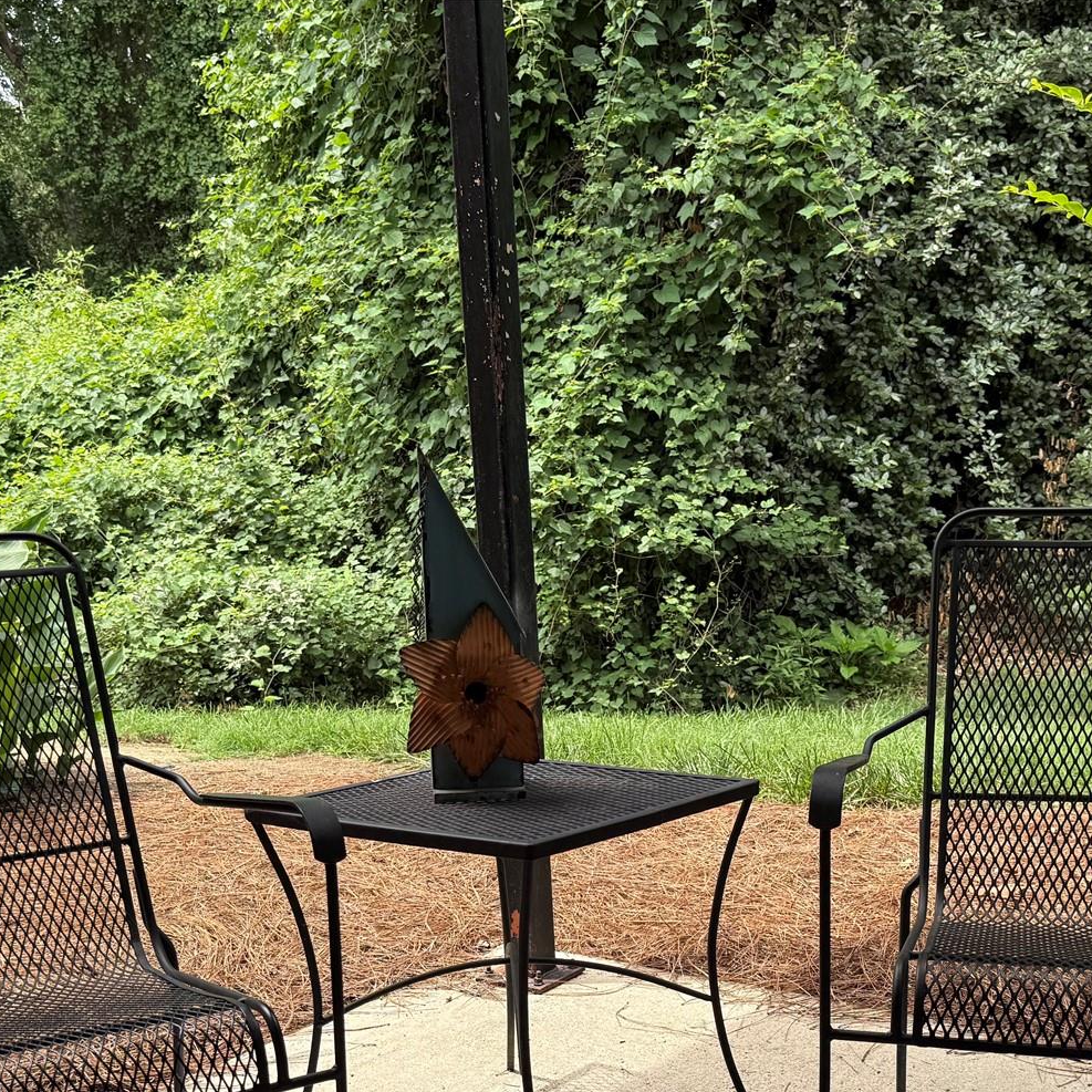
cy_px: 845
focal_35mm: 44
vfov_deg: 37.2
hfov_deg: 38.3
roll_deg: +3.9
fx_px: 1570
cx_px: 572
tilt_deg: -14.2
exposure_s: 1/722
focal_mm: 6.76
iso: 80
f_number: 1.78
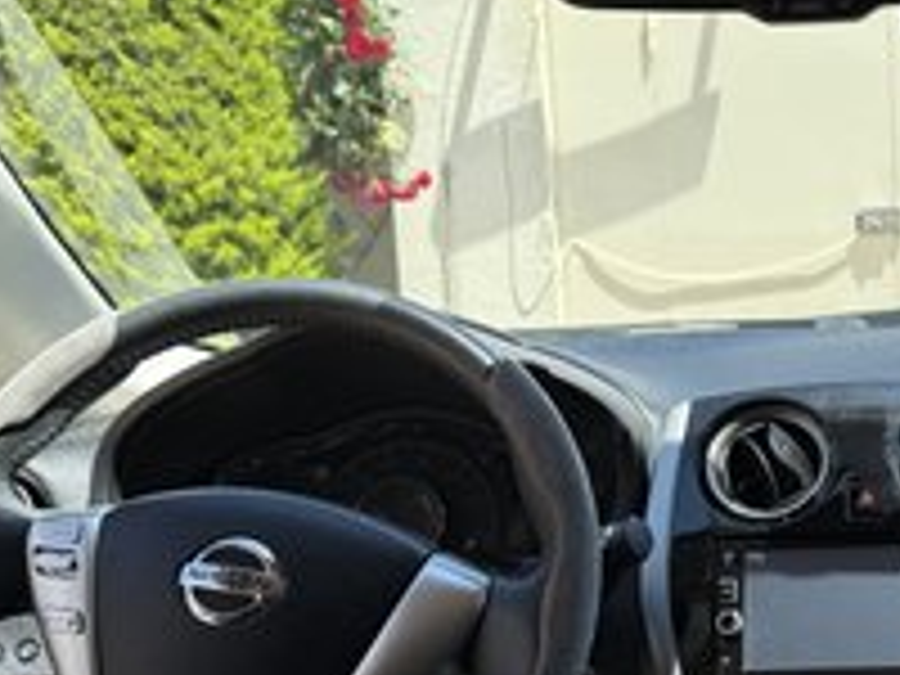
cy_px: 414
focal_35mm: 48
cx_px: 846
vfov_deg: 30.2
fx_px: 1248
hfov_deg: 36.6
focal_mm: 6.76
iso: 80
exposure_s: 1/1585
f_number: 1.78
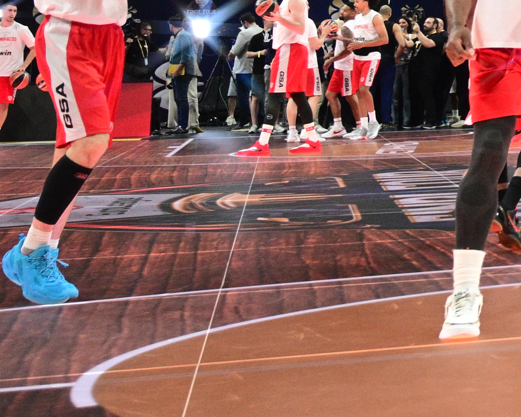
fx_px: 1758
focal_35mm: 114
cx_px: 1088
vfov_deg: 12.6
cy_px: -263
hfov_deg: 13.9
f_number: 4
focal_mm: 24
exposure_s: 1/250
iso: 1250
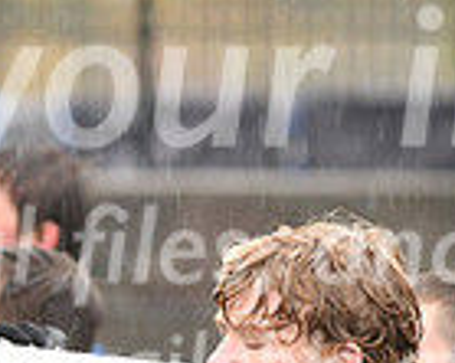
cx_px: 249
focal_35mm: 1172
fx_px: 15771
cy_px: 420
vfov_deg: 1.3
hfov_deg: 1.7
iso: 640
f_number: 5
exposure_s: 1/250
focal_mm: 200
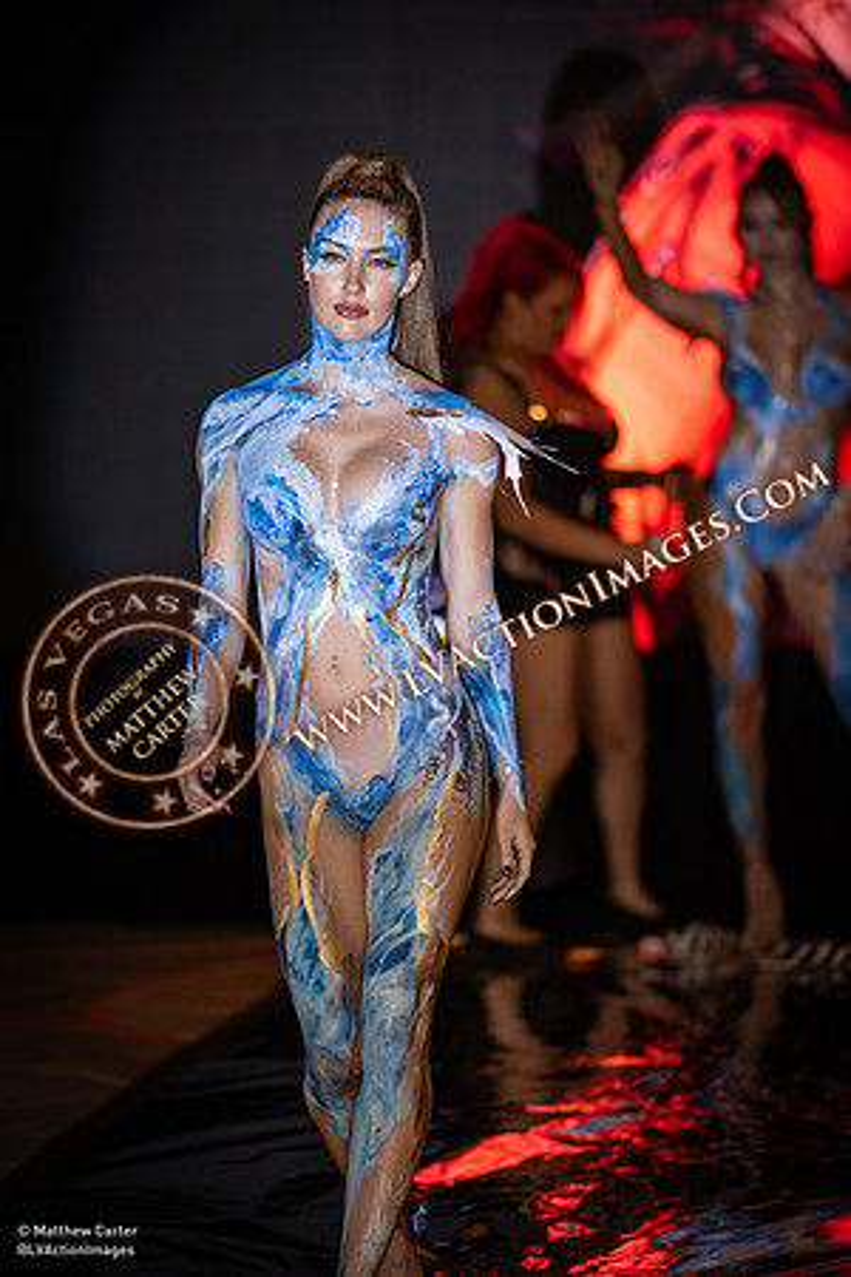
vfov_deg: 10.3
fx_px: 7091
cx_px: 426
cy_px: 638
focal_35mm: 200
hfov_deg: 6.9
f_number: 2.8
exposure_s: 1/320
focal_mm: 200
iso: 1250
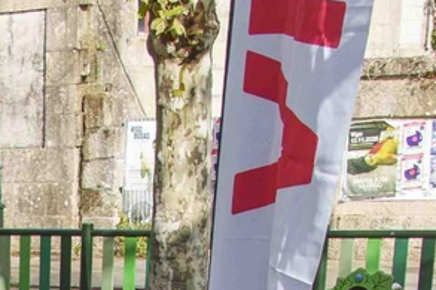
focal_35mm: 131
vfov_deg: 9.4
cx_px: -219
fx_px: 1586
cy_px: 686
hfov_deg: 14.6
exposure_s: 1/640
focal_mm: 16
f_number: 4
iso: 125
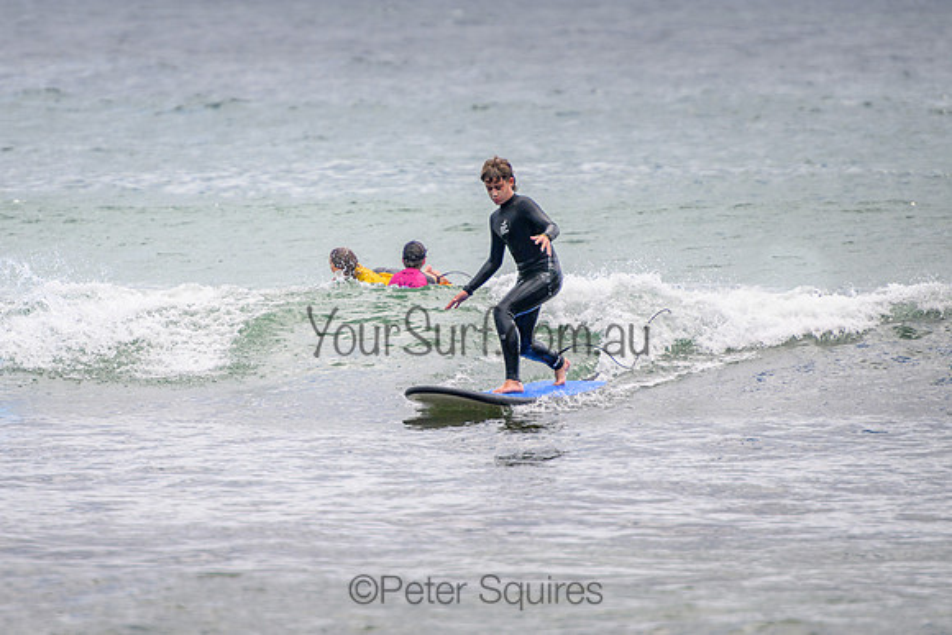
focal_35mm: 550
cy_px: 314
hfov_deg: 3.7
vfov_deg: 2.5
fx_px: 14544
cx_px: 335
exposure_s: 1/2000
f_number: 5.6
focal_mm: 400
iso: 250
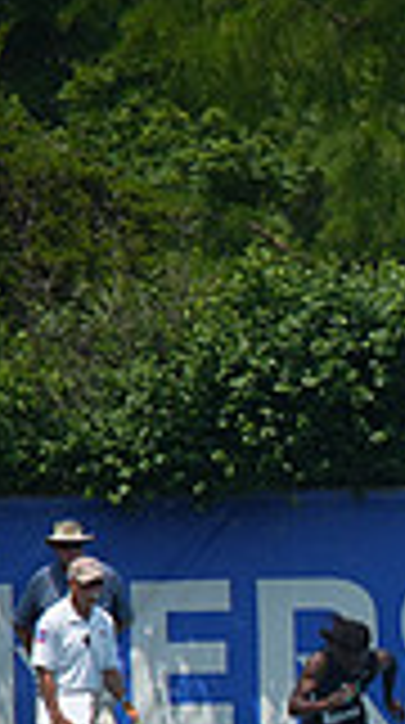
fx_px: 22482
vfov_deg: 1.8
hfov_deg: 1.0
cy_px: 713
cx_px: 1170
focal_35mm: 1172
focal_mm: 310
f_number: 5.6
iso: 400
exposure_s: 1/2500
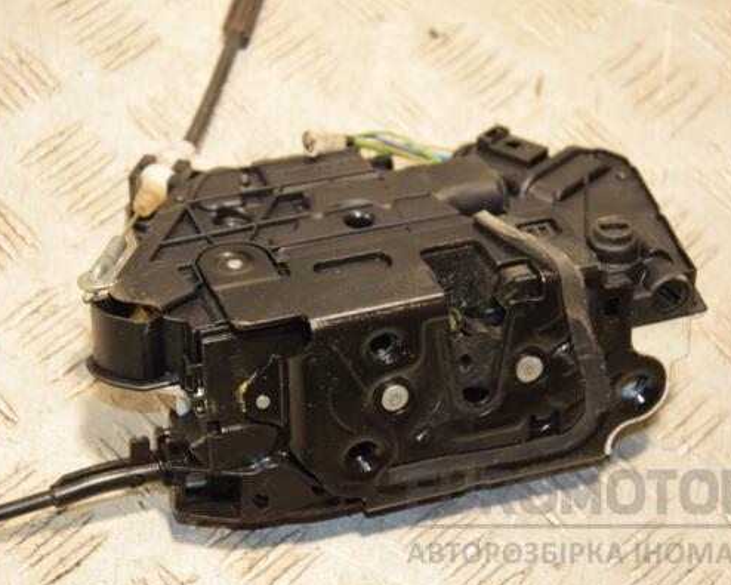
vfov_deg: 14.5
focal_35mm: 106
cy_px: 295
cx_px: 379
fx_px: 2293
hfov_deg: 18.1
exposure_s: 1/100
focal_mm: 62
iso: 800
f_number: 5.3
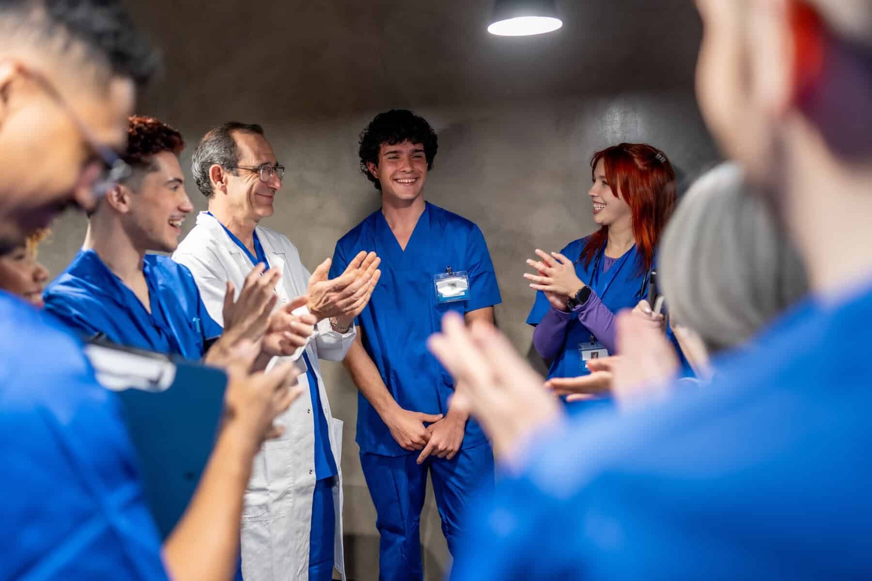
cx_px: 436
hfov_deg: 54.4
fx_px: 848
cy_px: 290
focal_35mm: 35
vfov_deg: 37.9
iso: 1000
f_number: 1.8
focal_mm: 35
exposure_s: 1/200
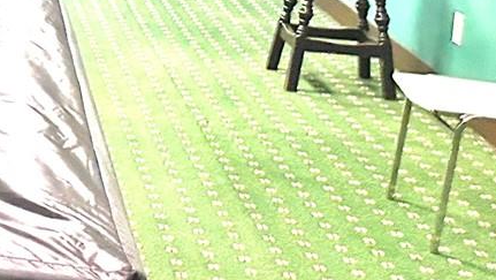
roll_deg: -2.6
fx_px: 1276
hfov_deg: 17.6
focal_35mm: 97
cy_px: -116
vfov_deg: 12.0
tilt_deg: -4.1
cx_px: -407
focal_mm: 6.86
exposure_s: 1/60
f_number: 1.78
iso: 400
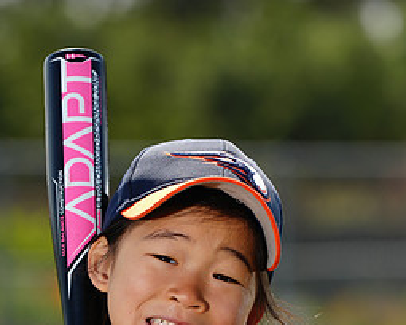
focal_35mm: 421
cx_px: 155
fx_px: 5059
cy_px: 381
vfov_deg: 3.7
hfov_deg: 4.6
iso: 50
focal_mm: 197
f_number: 5
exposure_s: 1/250
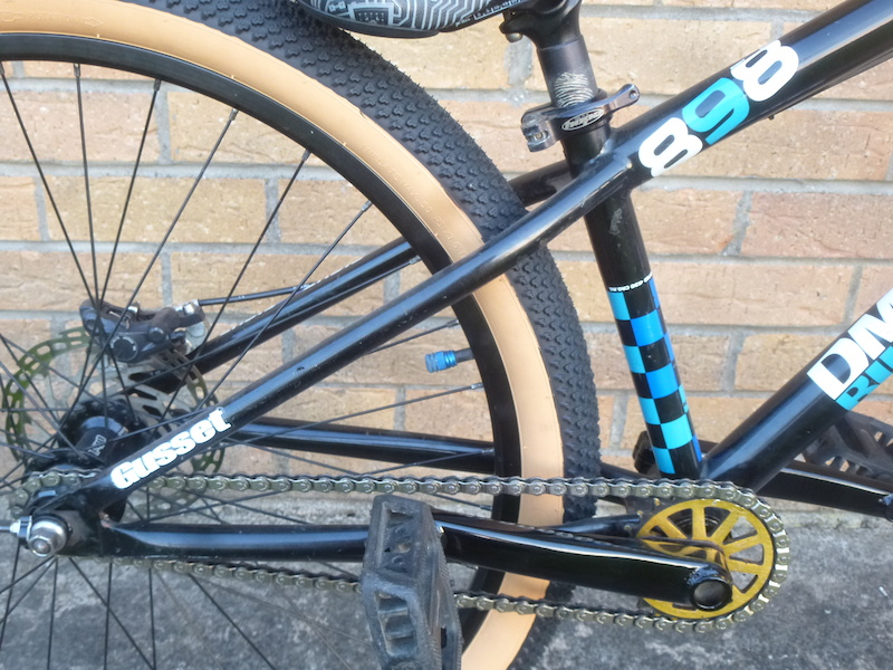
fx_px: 1058
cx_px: 446
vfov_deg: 35.1
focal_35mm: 41
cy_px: 335
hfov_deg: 45.8
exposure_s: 1/6
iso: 400
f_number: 3.9
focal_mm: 7.4
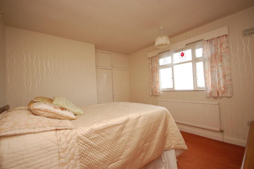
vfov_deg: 77.2
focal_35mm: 15
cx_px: 127
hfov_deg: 100.4
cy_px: 84
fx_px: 106
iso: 400
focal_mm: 10
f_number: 4
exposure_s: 1/25
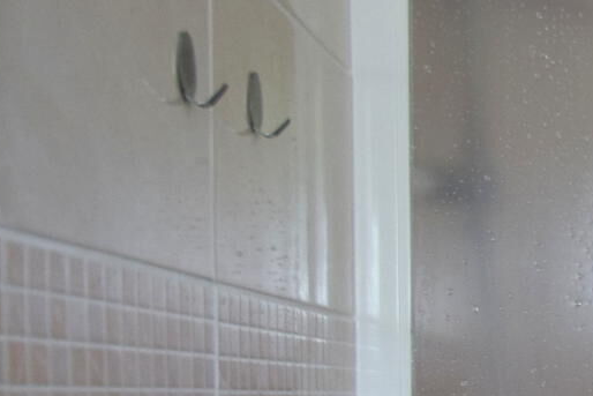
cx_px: 1330
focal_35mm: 70
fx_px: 1153
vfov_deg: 19.0
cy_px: 379
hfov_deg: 16.5
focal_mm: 10
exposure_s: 1/60
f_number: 4
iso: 560
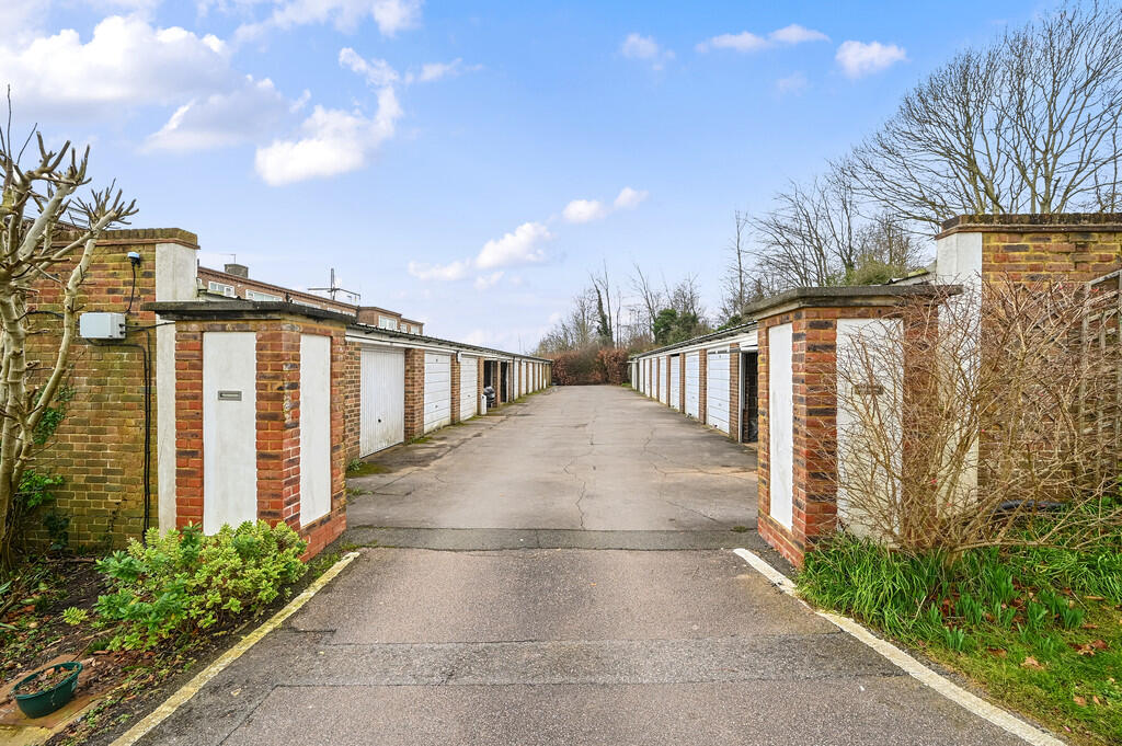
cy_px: 373
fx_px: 436
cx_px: 561
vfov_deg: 81.1
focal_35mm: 14
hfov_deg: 104.3
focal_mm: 14
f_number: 8
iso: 320
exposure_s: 1/30
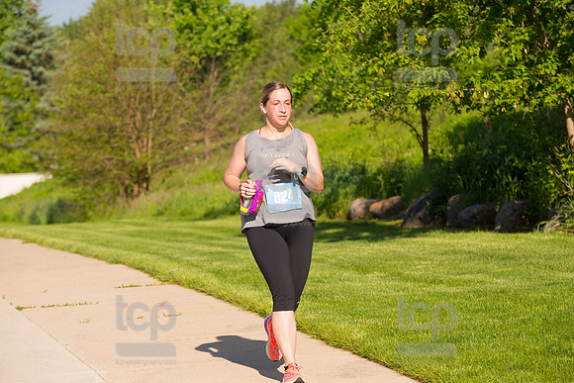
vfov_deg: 10.6
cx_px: 287
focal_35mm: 130
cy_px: 192
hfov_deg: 15.8
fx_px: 2073
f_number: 5.6
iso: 400
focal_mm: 130
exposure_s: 1/2000
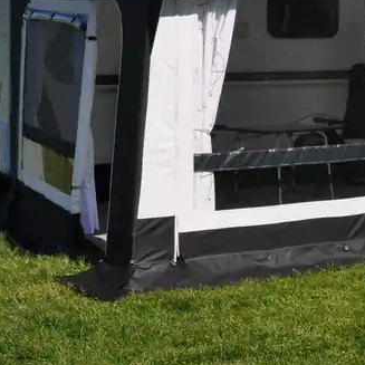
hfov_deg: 17.4
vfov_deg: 17.7
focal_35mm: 97
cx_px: 377
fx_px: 1161
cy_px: 71
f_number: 11
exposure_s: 1/500
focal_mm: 25
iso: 200
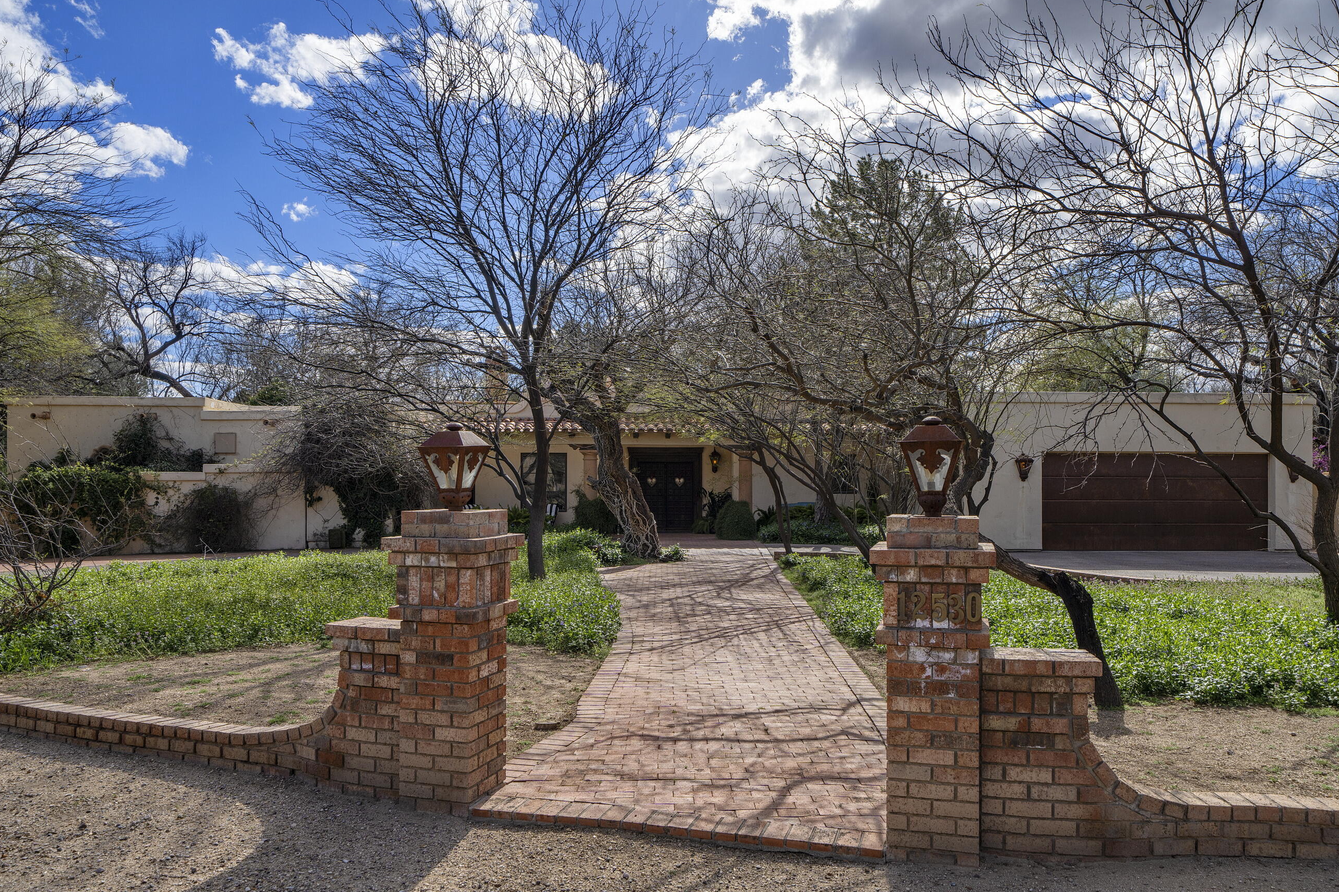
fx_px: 967
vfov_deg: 49.5
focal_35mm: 26
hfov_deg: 69.3
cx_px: 711
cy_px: 480
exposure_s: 1/160
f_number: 11
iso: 100
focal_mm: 24
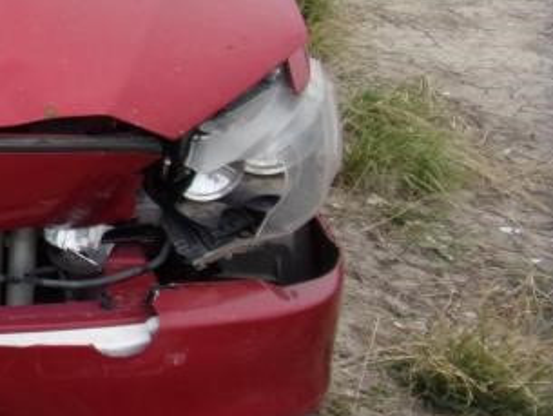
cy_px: 65
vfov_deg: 22.9
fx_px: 1007
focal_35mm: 63
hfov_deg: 26.3
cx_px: -160
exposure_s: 1/160
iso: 80
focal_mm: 4.3
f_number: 3.3
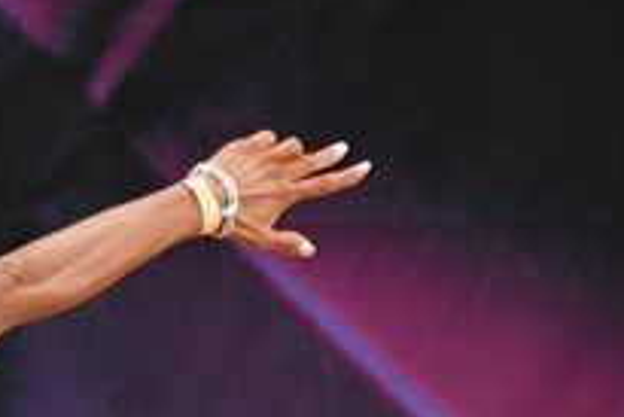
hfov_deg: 1.2
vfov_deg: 0.8
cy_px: 332
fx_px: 29452
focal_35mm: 1698
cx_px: -546
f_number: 5.6
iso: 2500
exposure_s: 1/400
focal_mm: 300
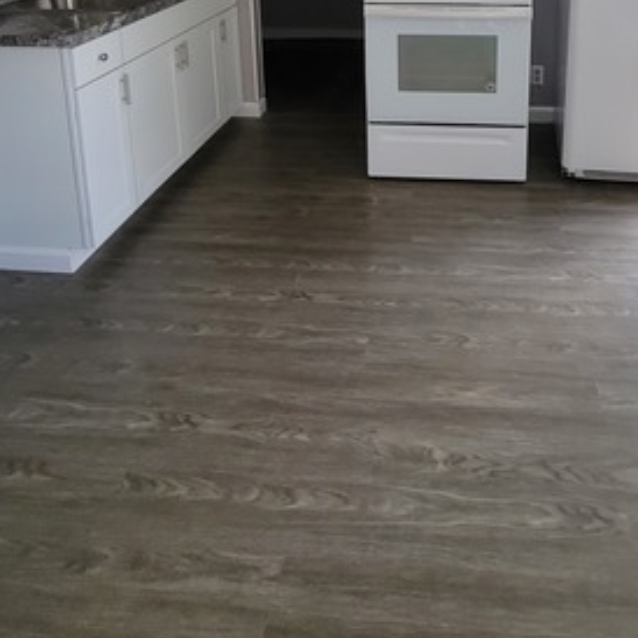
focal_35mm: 28
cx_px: 426
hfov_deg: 56.1
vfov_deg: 47.2
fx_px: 584
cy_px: -6
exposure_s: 1/59
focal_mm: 2.2
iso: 200
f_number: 2.2
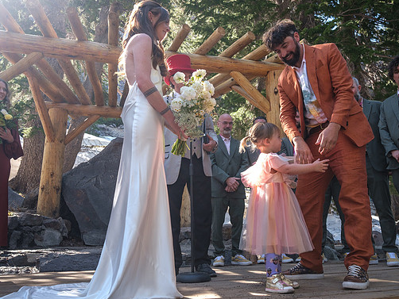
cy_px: 151
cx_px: 211
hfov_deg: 59.9
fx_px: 346
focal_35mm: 30
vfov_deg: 46.8
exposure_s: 1/250
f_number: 3.6
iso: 250
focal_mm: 18
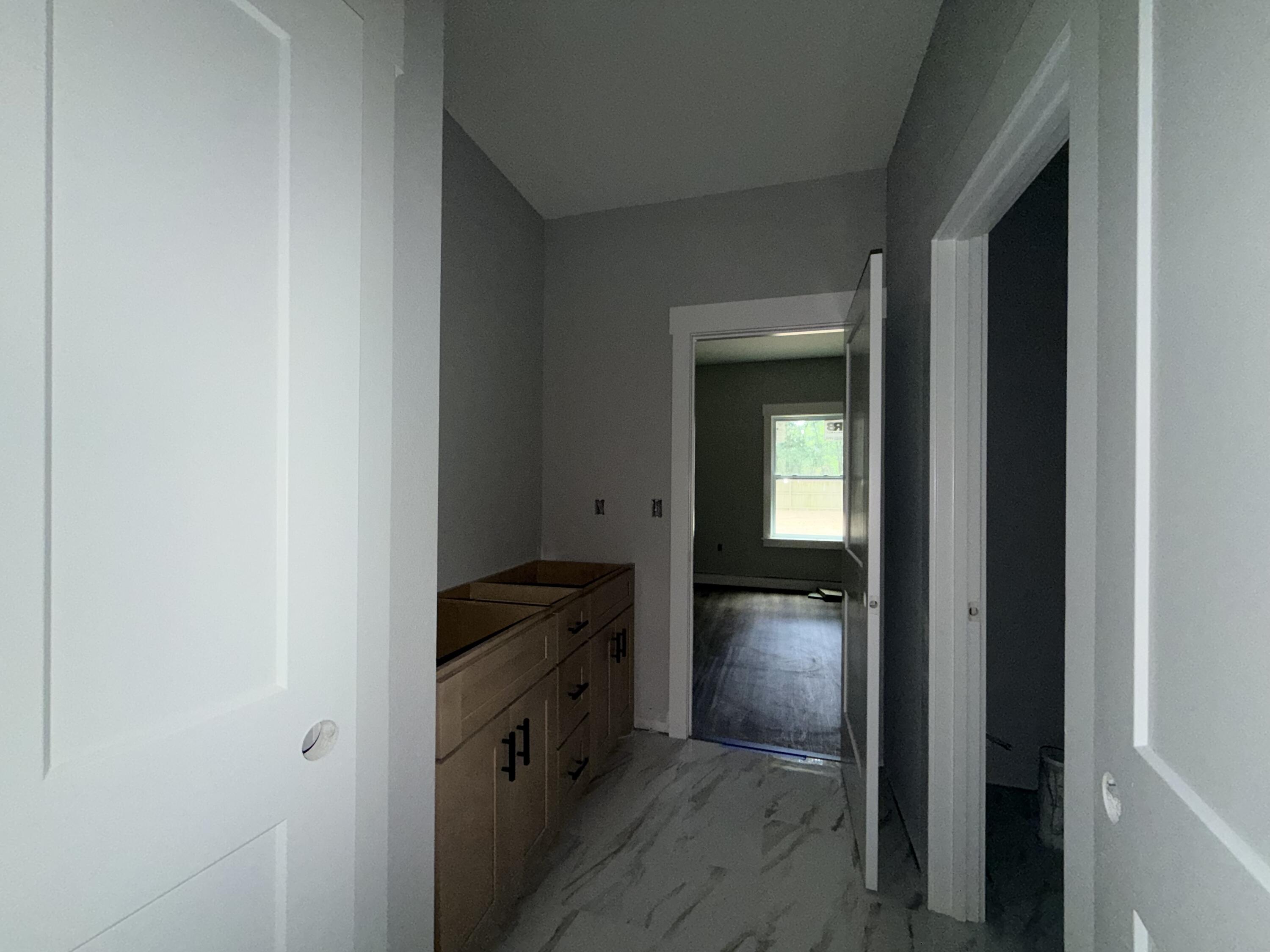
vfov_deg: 85.7
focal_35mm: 14
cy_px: 476
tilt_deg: +0.7
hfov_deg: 102.1
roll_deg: +0.2
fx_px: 514
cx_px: 635
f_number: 2.2
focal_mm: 2.22
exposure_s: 1/60
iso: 125
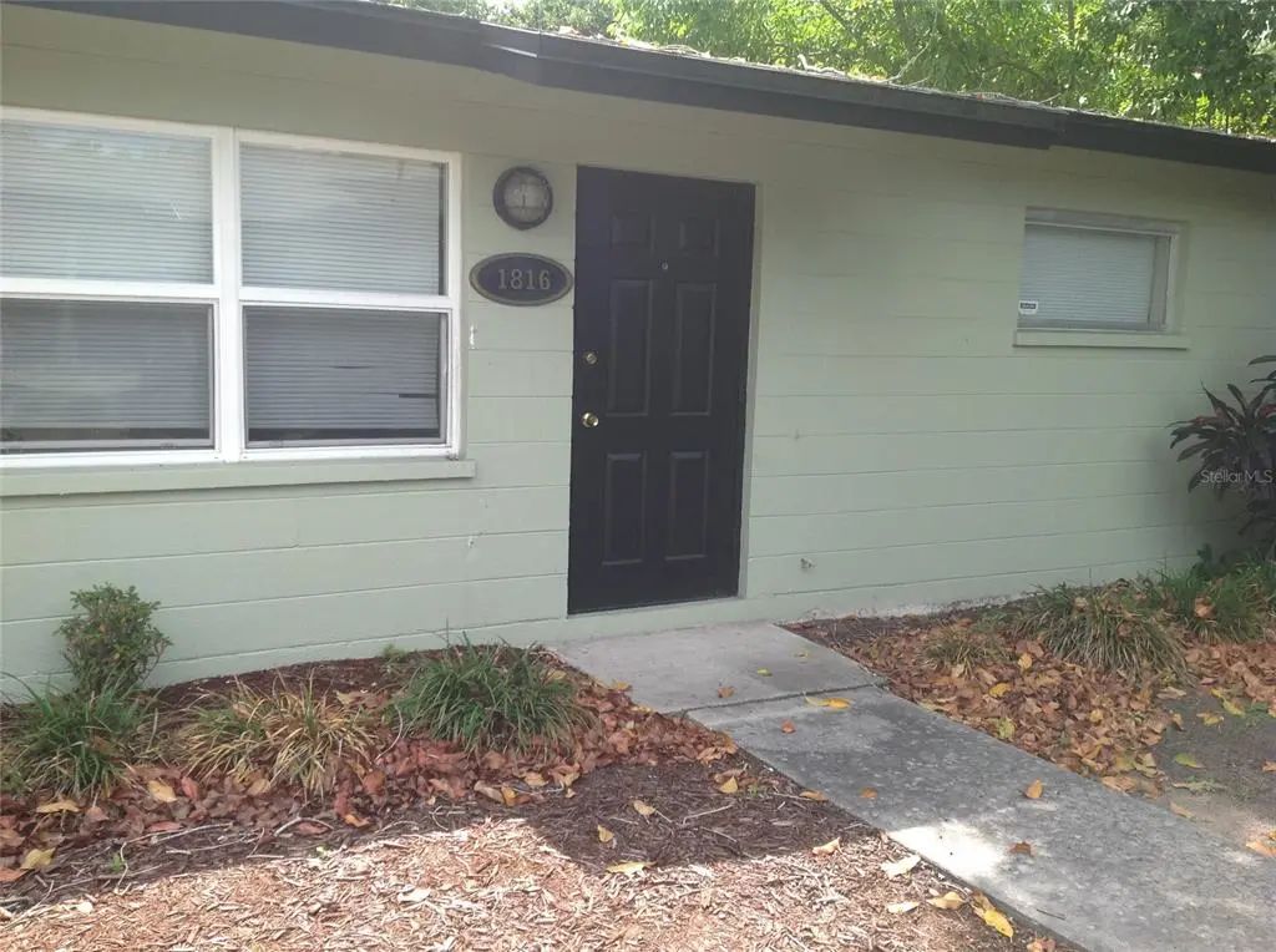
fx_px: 1288
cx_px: 638
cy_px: 476
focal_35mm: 35
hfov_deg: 52.7
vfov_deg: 40.6
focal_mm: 4.28
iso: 50
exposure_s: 1/540
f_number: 2.4
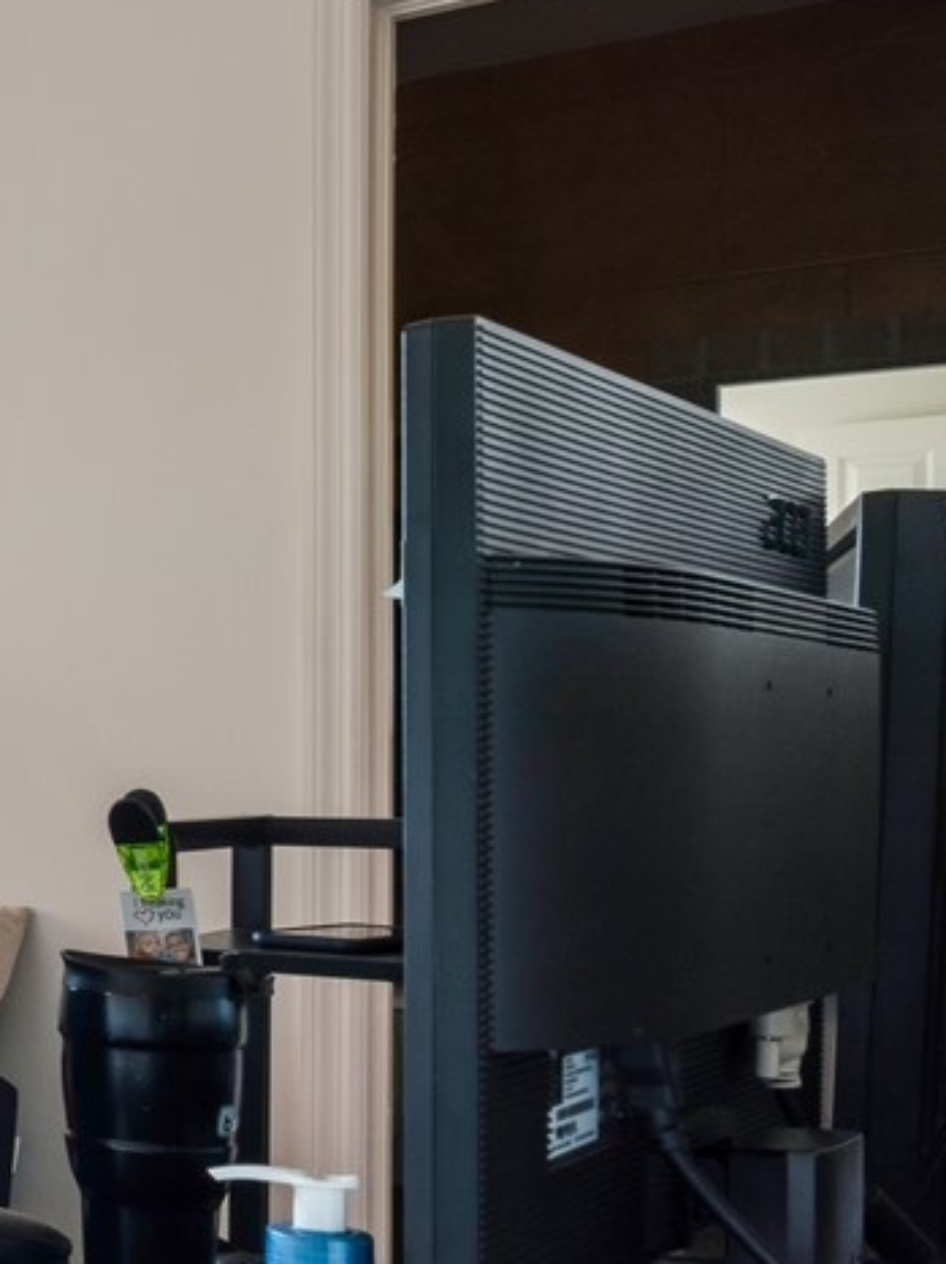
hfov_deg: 16.1
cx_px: -1190
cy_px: 717
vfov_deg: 34.3
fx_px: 2042
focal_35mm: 56
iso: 100
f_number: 14
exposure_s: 1/1.25
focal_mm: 16
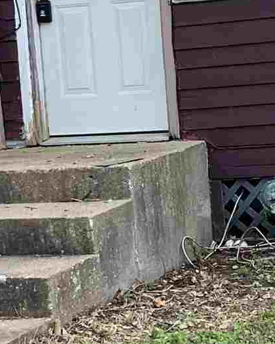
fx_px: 1515
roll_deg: +4.6
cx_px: 81
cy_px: 132
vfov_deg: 12.9
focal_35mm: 149
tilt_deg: -5.5
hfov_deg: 10.4
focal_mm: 5.7
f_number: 1.5
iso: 50
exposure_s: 1/567
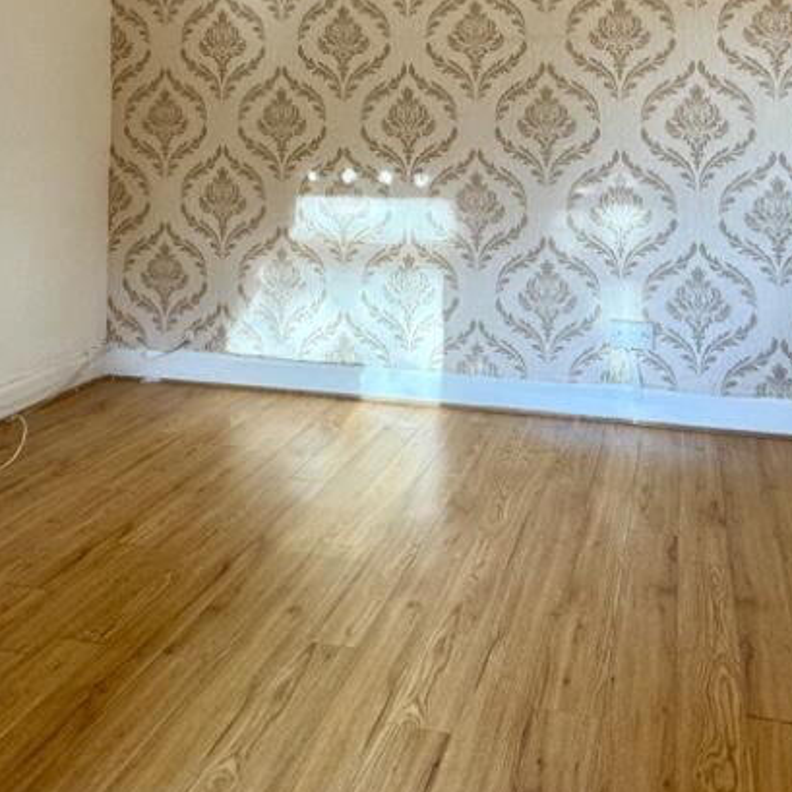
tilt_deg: +1.2
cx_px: 509
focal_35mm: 31
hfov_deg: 51.8
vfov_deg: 48.0
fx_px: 802
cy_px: 105
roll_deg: -0.5
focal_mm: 2.22
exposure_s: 1/100
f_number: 2.2
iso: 125
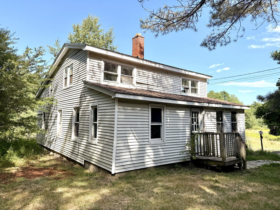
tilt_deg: +5.1
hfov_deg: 71.6
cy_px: 105
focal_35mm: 24
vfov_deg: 56.8
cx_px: 140
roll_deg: -0.6
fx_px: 194
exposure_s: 1/2801
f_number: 1.78
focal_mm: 6.76
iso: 80
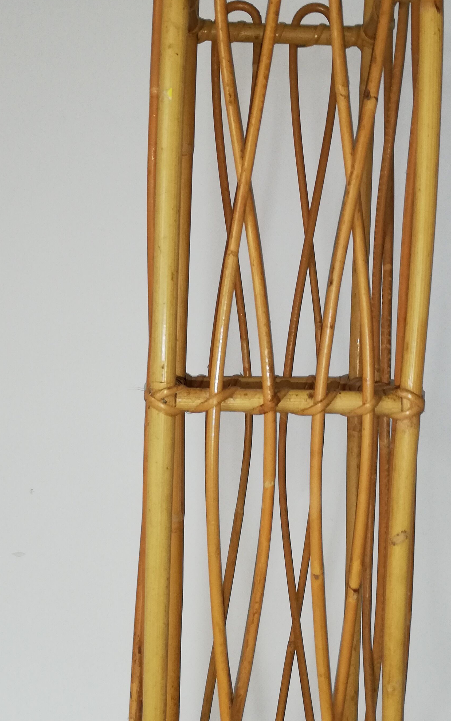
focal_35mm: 47
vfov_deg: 42.6
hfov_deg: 27.3
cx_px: 289
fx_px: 924
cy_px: 356
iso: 125
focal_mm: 3.81
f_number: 2.2
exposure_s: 1/33.3
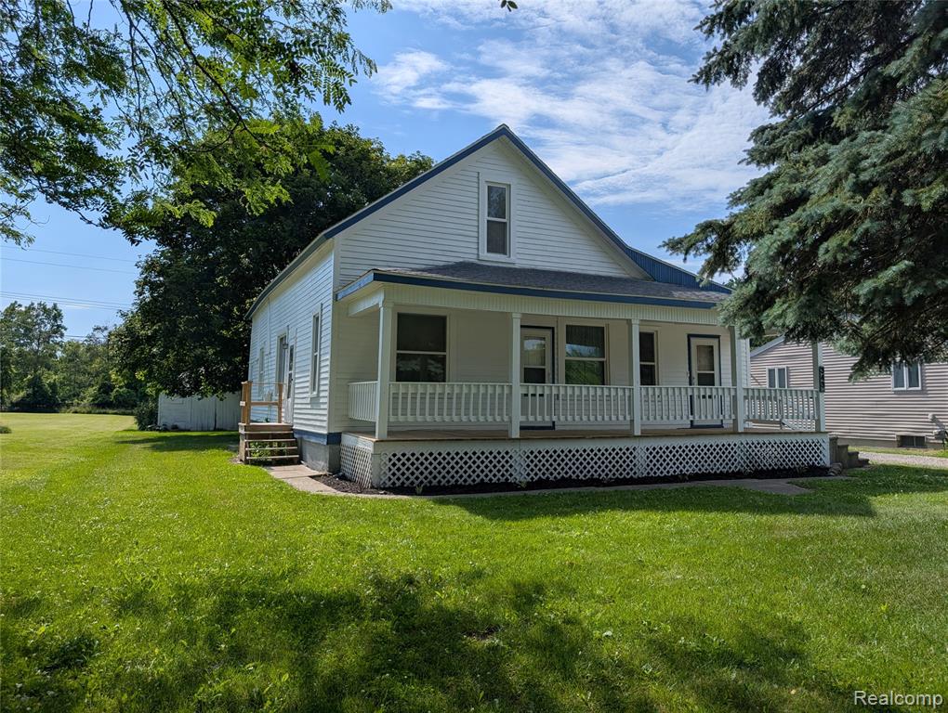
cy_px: 356
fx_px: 658
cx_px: 474
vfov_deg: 56.9
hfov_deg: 71.5
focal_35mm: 24
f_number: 1.68
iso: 22
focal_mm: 6.9
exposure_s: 1/2119
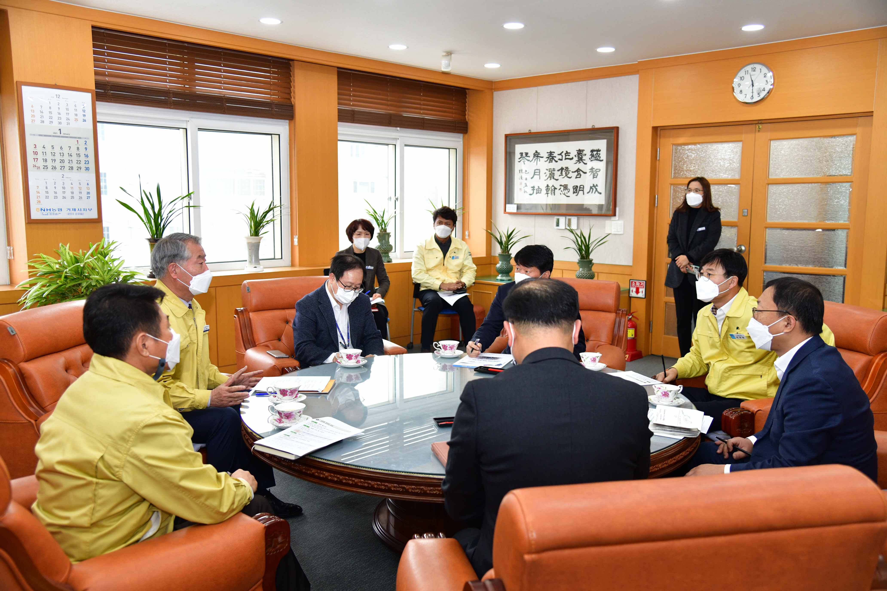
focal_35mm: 31
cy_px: 296
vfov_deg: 42.3
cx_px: 444
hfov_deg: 60.3
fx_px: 764
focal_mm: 31
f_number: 4
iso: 1250
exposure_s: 1/250
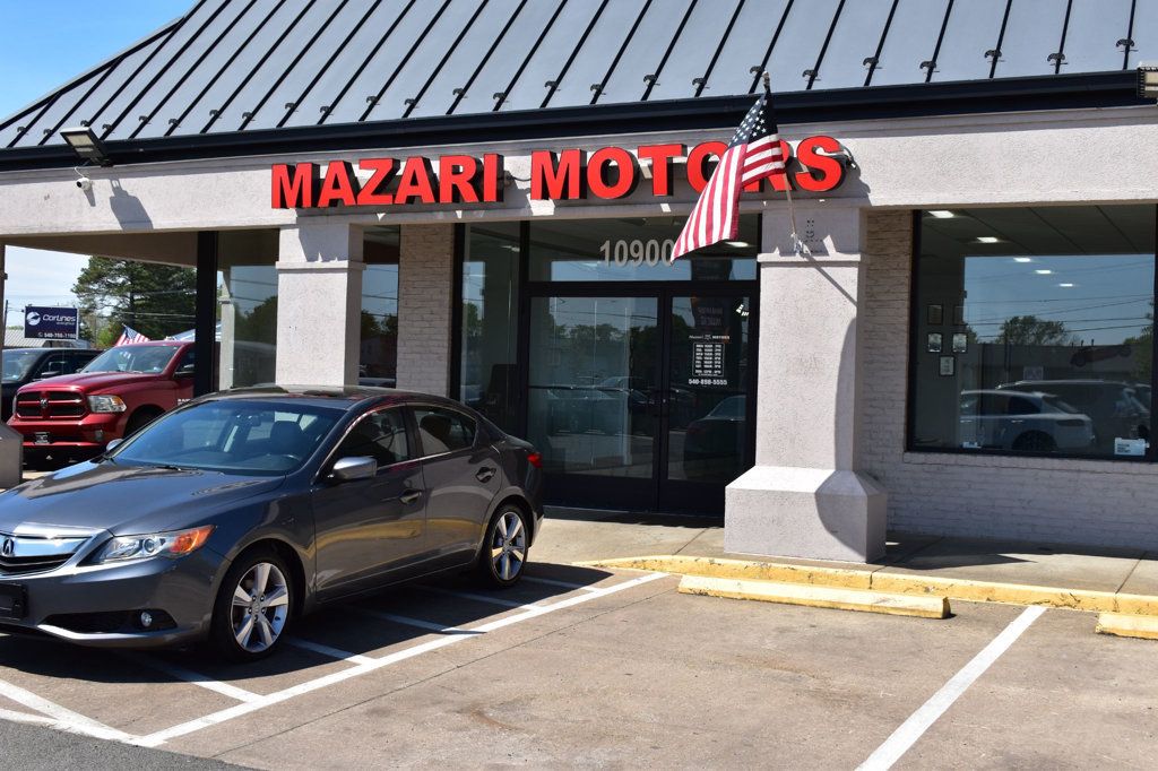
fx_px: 1399
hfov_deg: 45.0
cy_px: 386
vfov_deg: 30.8
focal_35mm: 44
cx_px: 579
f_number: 11
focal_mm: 29
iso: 320
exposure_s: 1/500
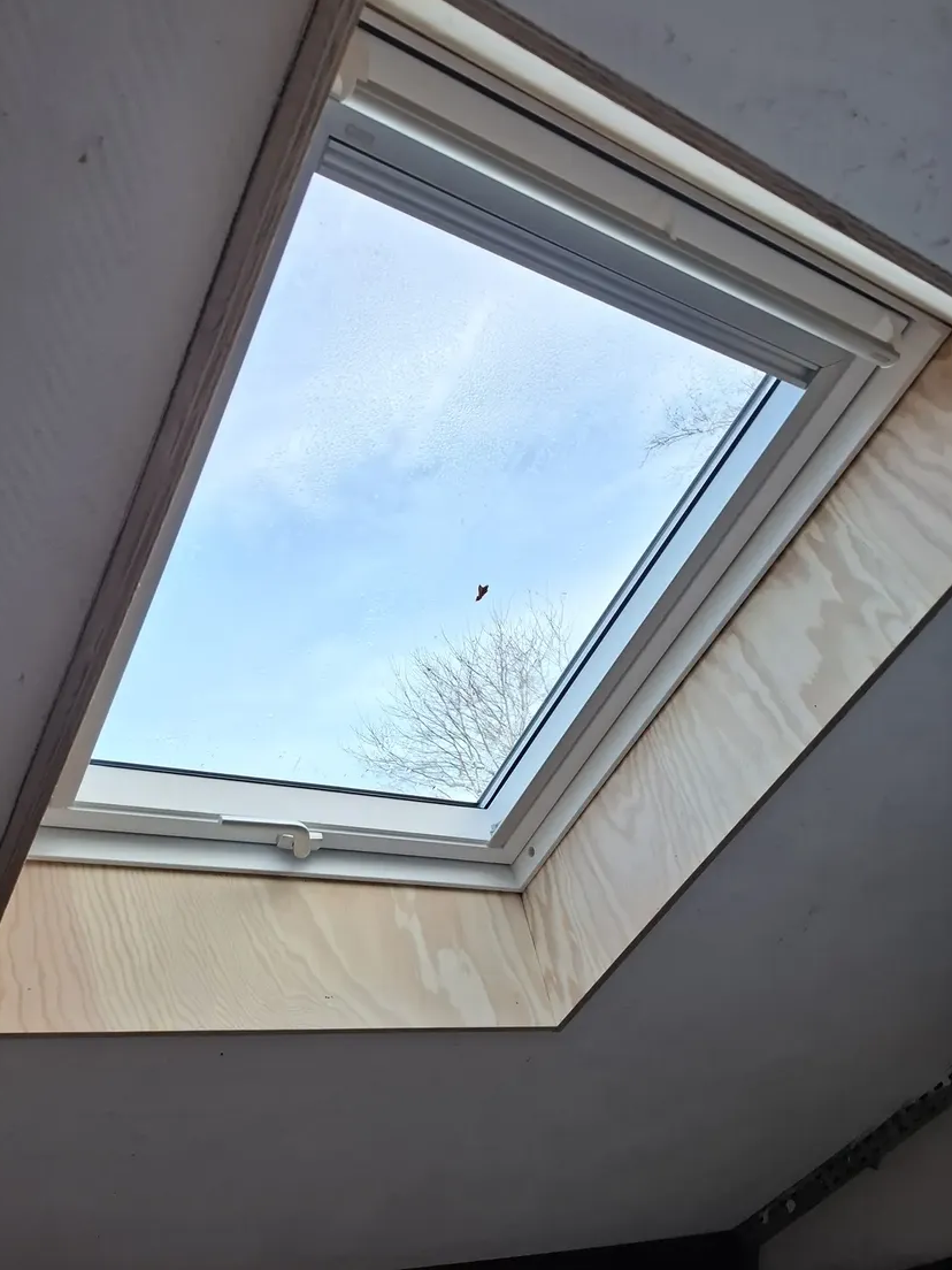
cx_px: 447
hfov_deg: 54.8
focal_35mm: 25
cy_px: 598
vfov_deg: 69.3
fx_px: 917
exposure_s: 1/100
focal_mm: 5.54
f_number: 1.8
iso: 50
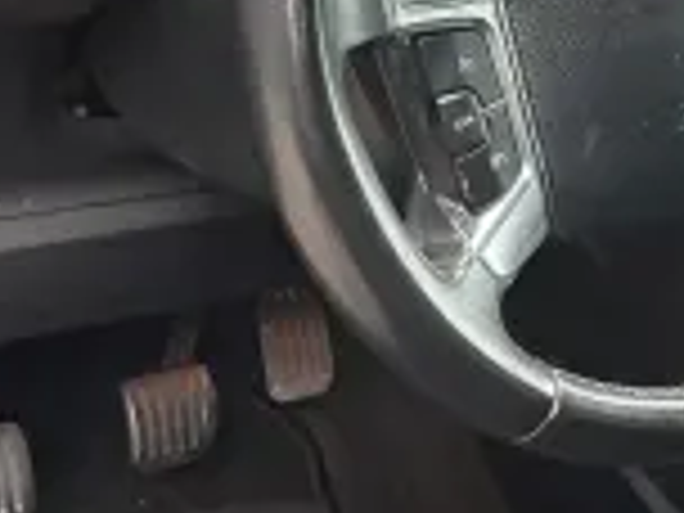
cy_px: 32
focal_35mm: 97
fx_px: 1917
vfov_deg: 15.0
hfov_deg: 19.2
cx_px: 792
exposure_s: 1/100
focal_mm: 5.56
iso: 106
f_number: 1.8
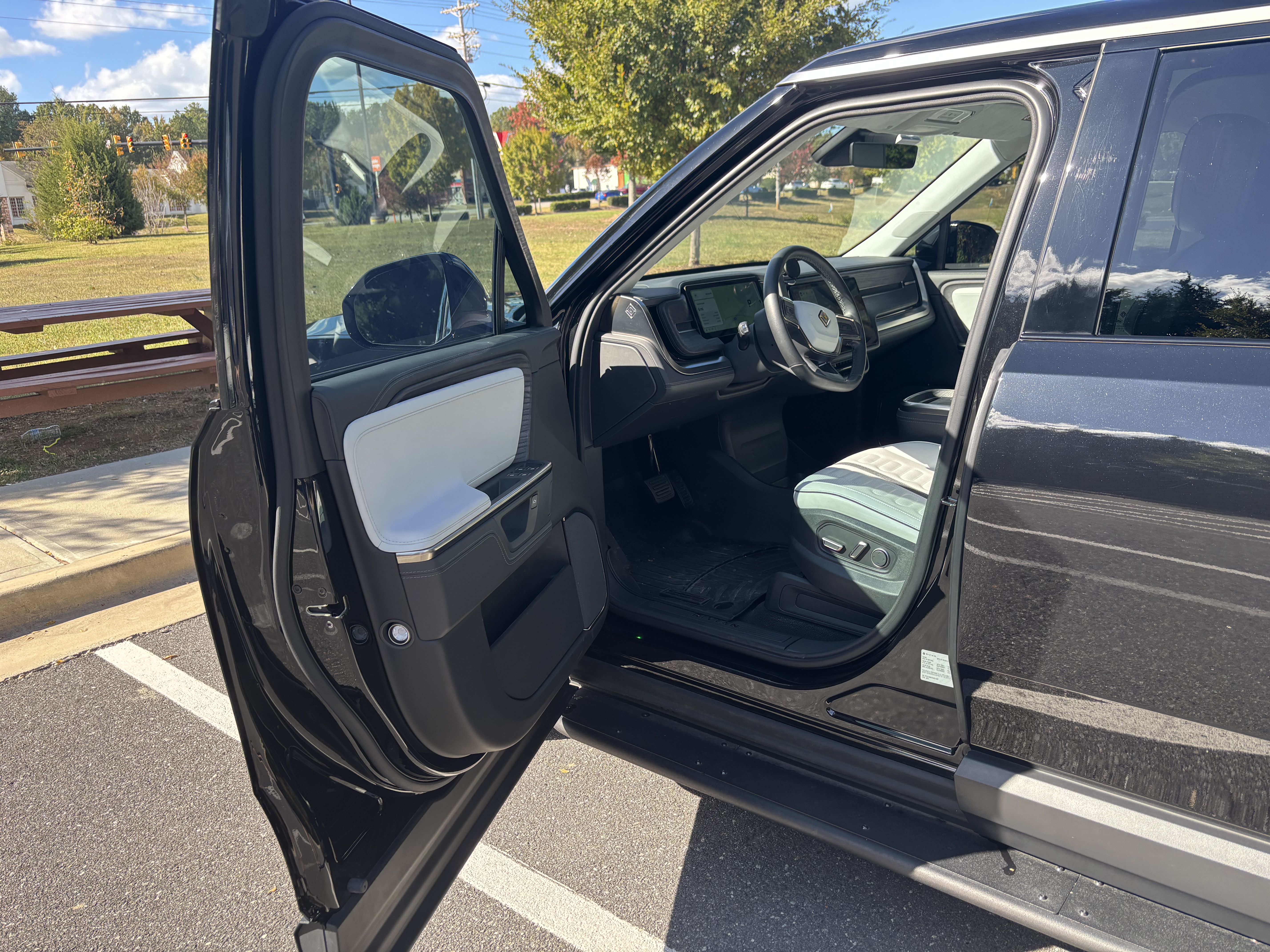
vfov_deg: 53.1
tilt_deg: -15.0
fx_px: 954
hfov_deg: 67.3
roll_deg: +3.0
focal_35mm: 26
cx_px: 635
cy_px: 476
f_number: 1.6
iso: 50
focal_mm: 5.96
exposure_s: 1/531
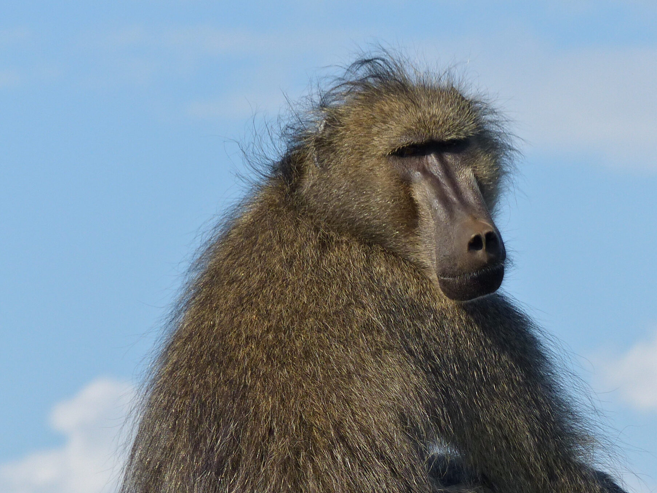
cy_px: 395
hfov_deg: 3.8
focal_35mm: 525
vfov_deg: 2.8
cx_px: 351
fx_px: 9963
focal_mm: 56.9
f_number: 2.8
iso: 100
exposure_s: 1/2000
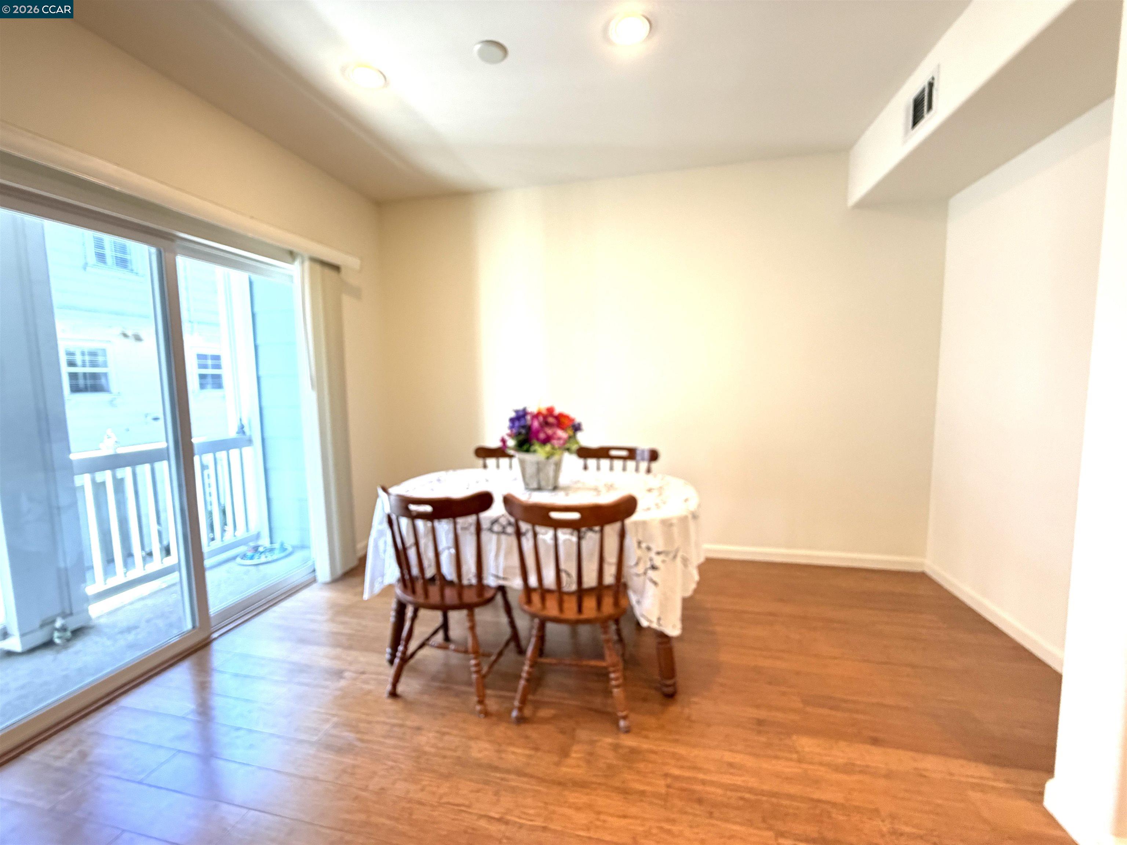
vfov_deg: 85.7
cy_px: 422
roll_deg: +1.1
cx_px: 564
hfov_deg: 102.1
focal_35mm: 14
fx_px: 456
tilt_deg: -4.7
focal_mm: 2.22
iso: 500
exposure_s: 1/60
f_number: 2.2
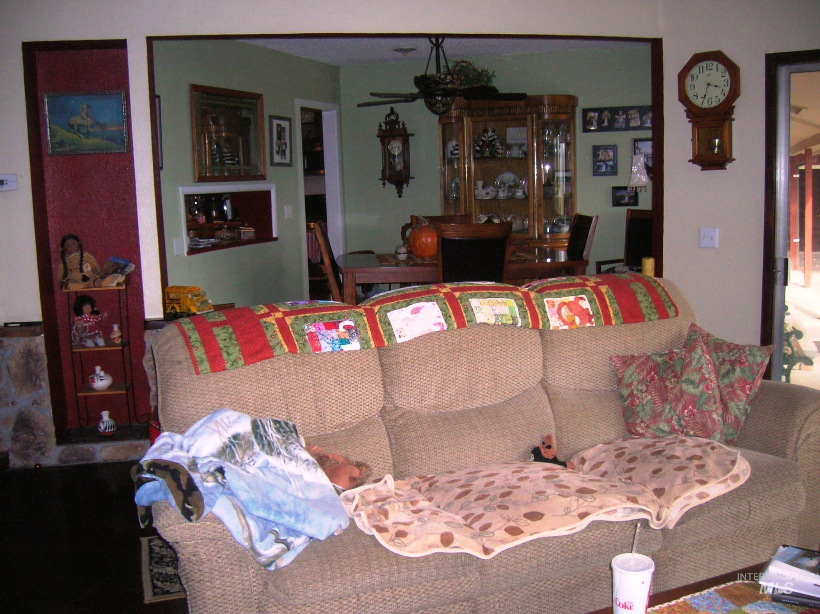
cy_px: 307
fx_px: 805
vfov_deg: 41.7
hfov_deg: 54.0
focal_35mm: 34
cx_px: 410
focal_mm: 5.7
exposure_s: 1/60.1
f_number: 2.9
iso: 131
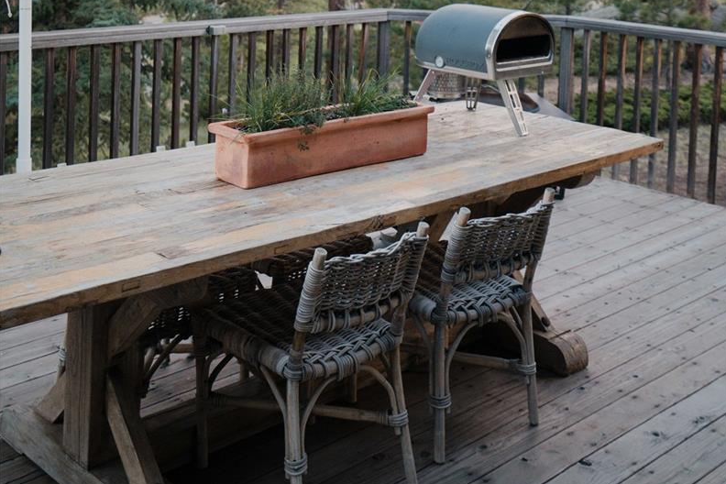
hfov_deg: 37.5
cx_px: 365
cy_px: -31
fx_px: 1069
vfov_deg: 24.1
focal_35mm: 53
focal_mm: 35
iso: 2000
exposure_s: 1/160
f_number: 4
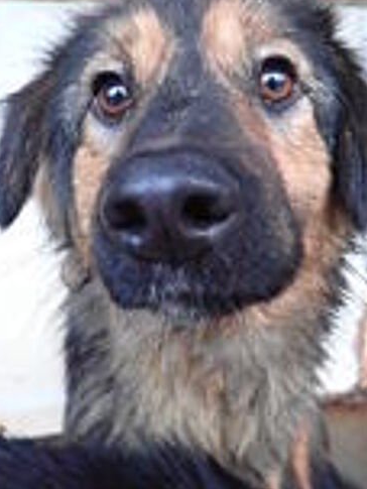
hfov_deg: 42.7
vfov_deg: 55.3
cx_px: 223
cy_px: 248
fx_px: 466
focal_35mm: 33
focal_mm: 4.5
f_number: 2
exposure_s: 1/500
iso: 3200
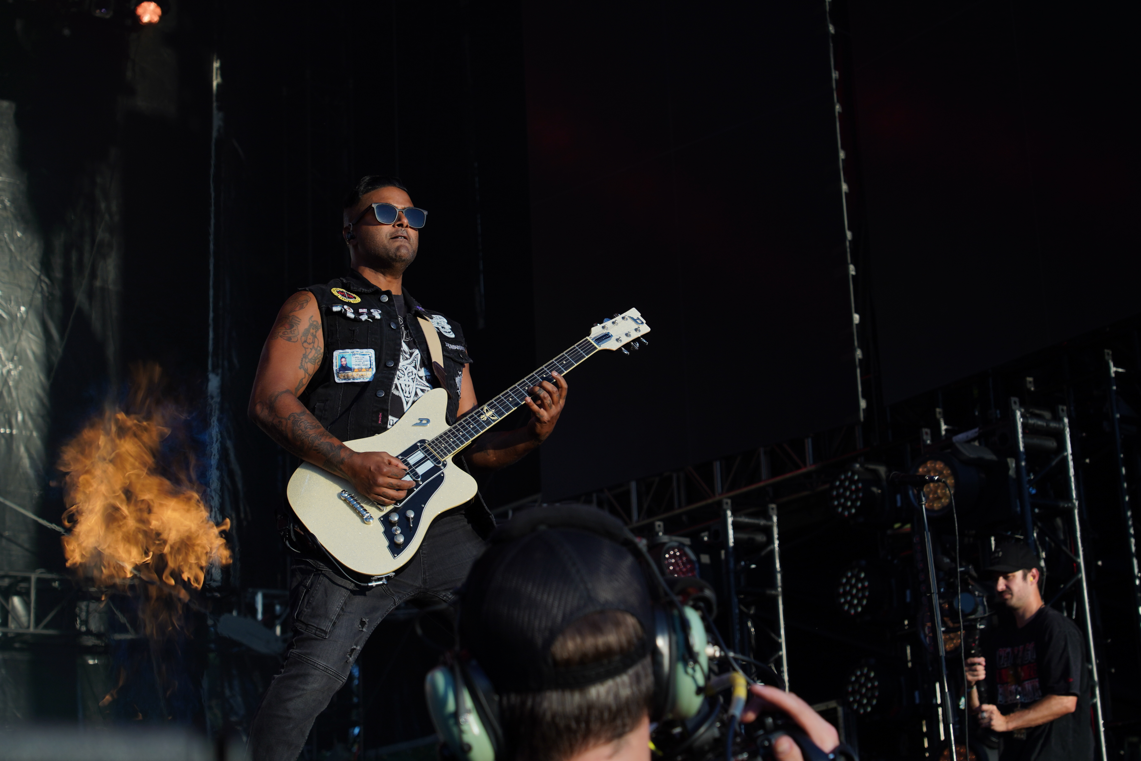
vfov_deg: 20.3
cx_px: 597
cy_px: 391
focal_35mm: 67
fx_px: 2123
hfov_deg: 30.1
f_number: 6.3
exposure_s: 1/400
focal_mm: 62
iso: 100
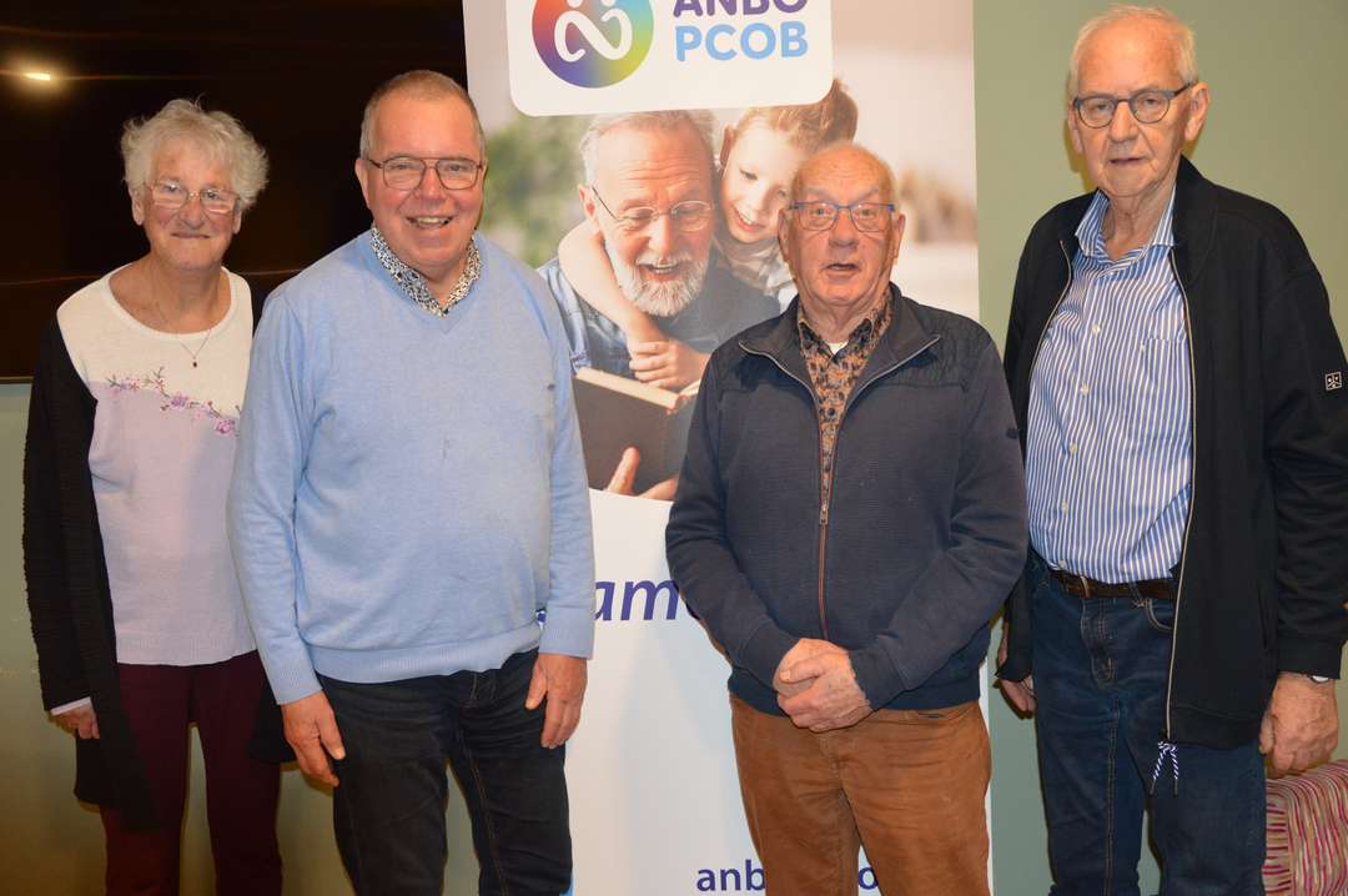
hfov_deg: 51.3
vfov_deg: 35.4
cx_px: 674
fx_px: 1403
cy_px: 448
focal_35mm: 38
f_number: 4
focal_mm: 25
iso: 1250
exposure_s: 1/60
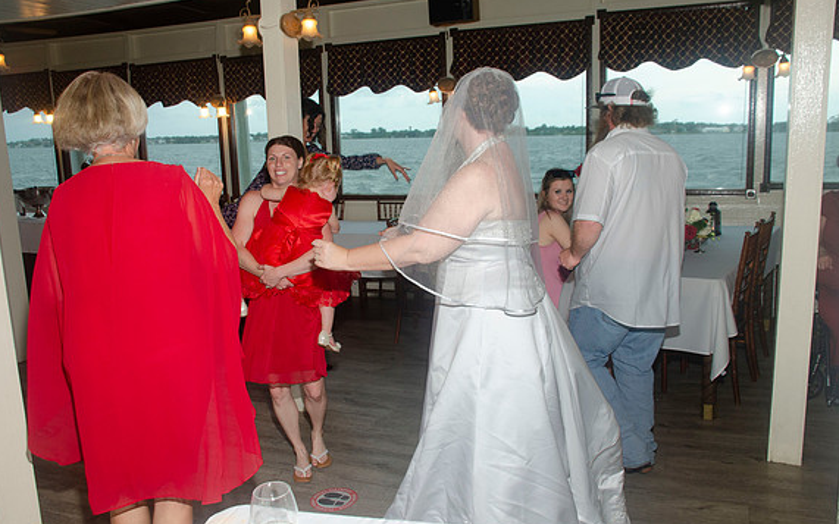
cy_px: 250
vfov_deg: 40.6
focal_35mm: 31
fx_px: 709
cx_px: 419
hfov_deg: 61.2
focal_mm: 20
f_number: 5.6
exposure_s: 1/60
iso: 400
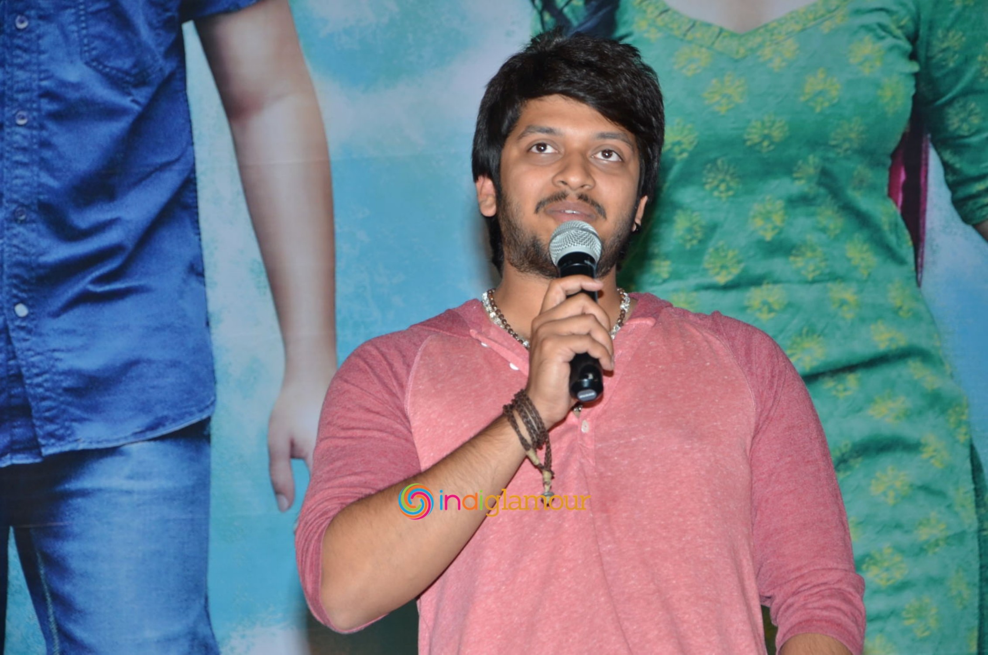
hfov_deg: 14.0
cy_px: 328
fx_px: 4026
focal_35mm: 147
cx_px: 494
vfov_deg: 9.3
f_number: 5.6
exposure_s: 1/125
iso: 400
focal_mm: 98
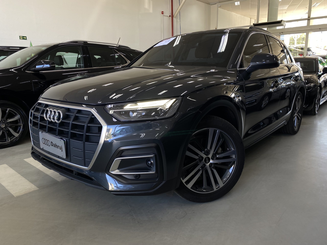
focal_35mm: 26
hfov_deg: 67.3
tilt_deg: -11.5
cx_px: 164
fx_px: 246
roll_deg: +0.4
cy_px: 122
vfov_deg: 53.1
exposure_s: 1/60
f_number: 1.8
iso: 80
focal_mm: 4.25
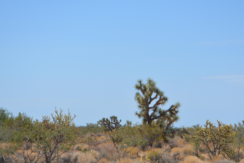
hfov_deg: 18.8
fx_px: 737
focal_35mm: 109
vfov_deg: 12.6
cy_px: 104
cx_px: 145
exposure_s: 1/2000
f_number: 7.1
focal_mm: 55
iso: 400
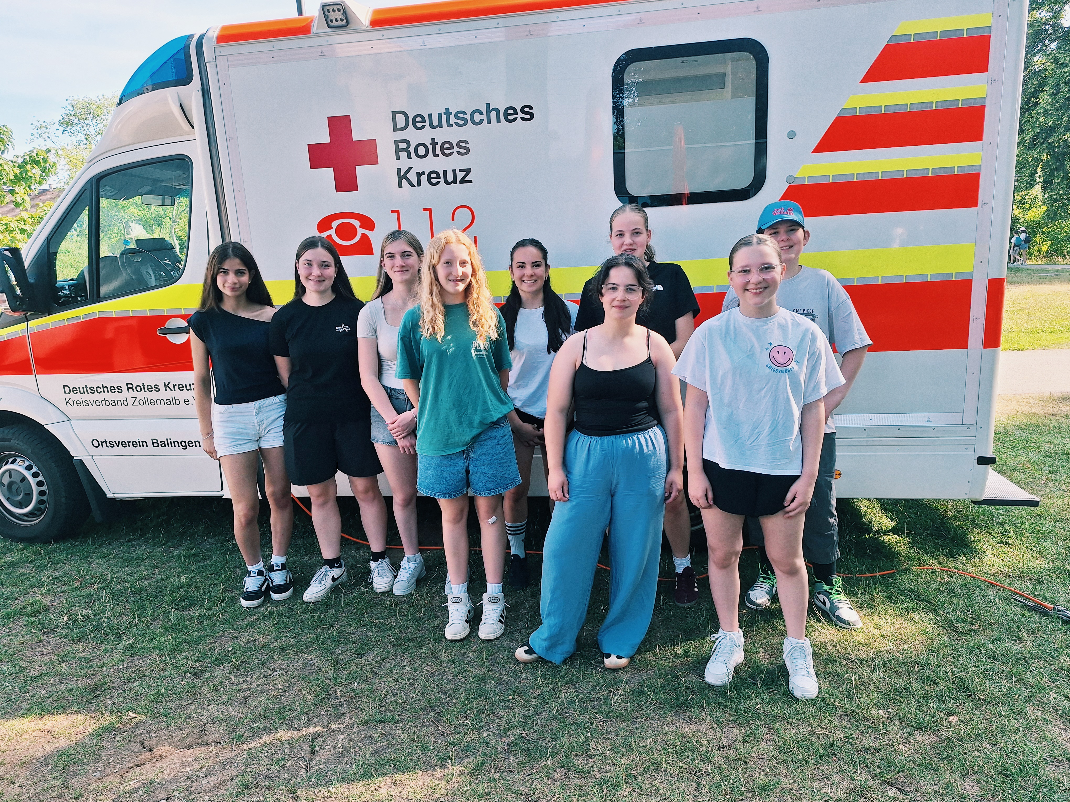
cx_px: 535
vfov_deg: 58.9
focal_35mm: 23
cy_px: 401
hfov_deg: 73.9
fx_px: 711
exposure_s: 1/417
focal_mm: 5.54
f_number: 1.8
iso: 40
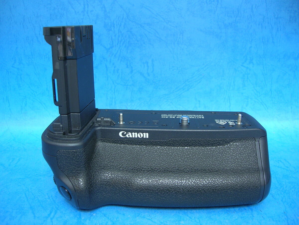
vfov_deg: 41.8
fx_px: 294
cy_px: 112
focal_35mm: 34
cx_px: 150
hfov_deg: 54.0
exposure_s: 1/4.8
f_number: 2.9
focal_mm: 5.7
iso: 50
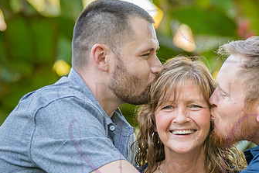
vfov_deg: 5.9
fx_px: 1683
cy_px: 130
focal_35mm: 234
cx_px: 199
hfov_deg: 8.8
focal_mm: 135
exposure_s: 1/500
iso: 800
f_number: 3.2
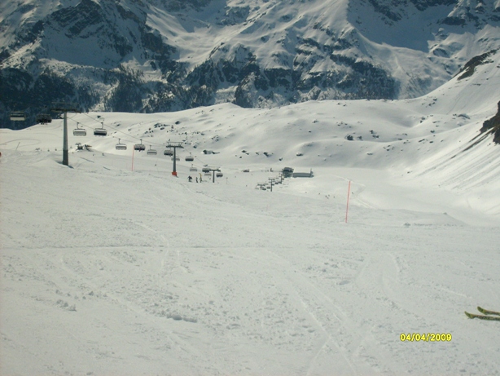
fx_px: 881
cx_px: 250
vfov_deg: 24.0
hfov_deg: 31.7
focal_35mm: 61
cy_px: 188
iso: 80
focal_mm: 10.3
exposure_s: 1/1000
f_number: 9.1
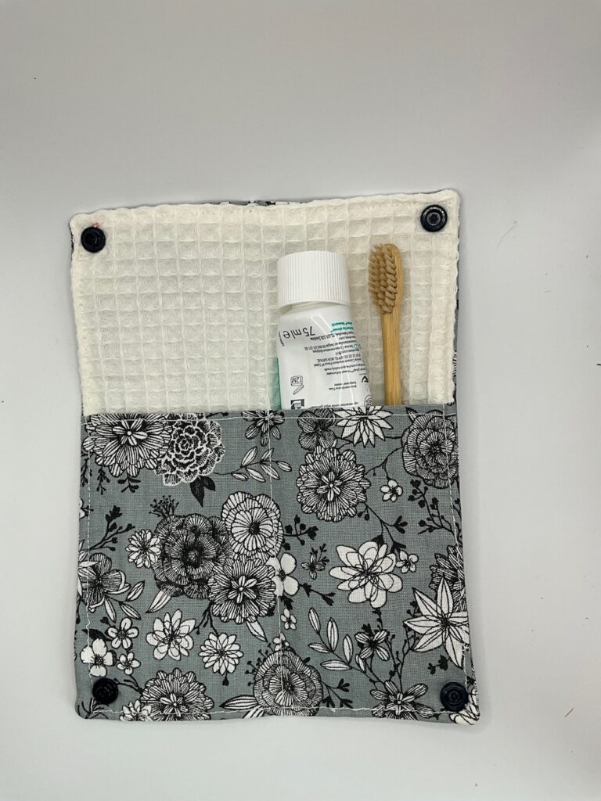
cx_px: 300
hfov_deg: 48.2
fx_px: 671
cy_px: 400
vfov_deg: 61.7
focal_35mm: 29
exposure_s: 1/346
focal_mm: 3
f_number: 1.8
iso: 25
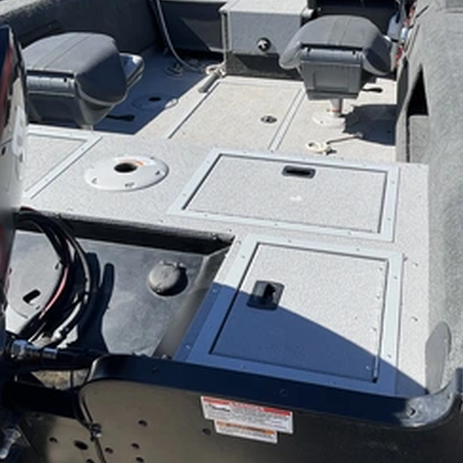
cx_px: 273
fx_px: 636
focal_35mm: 42
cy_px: 203
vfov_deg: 40.0
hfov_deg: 39.9
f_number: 1.8
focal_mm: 3
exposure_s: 1/1577
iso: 25
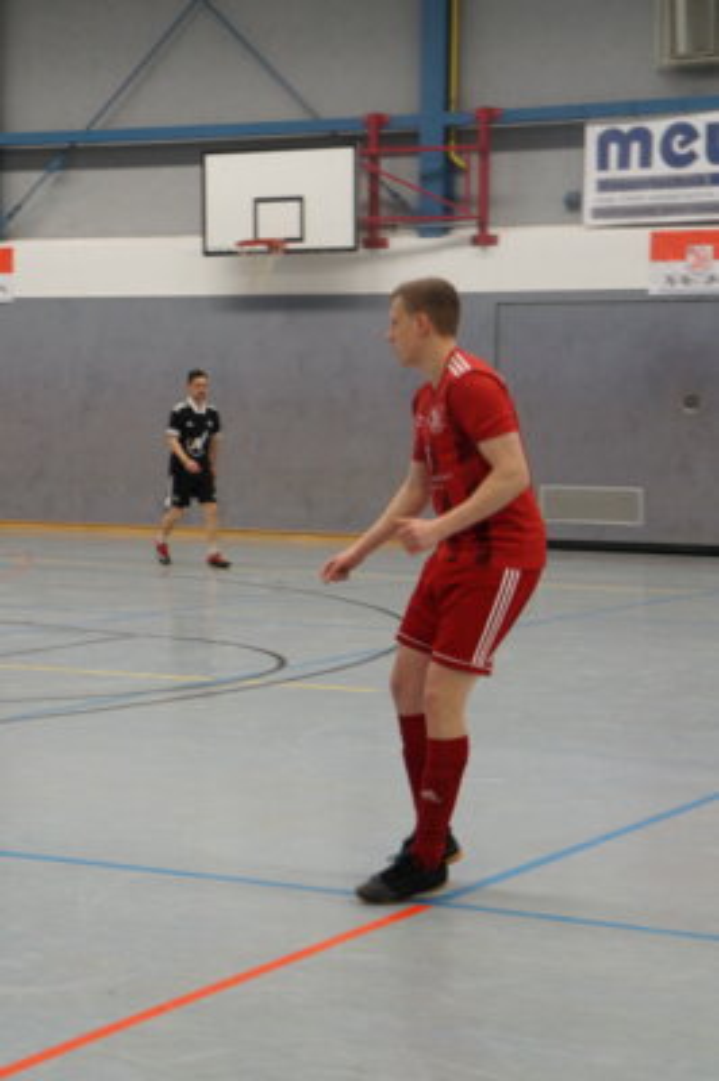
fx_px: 2476
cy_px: 540
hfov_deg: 16.5
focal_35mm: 82
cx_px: 360
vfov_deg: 24.6
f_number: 5.6
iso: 1250
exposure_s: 1/100
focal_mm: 55
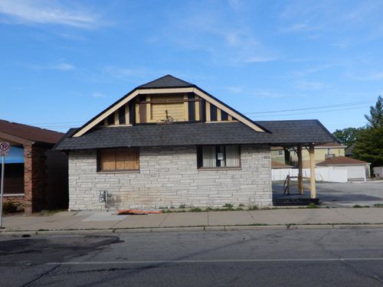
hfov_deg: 52.6
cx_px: 192
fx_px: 387
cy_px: 144
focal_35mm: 35
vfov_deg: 40.7
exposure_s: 1/640
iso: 80
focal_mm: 6.2
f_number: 4
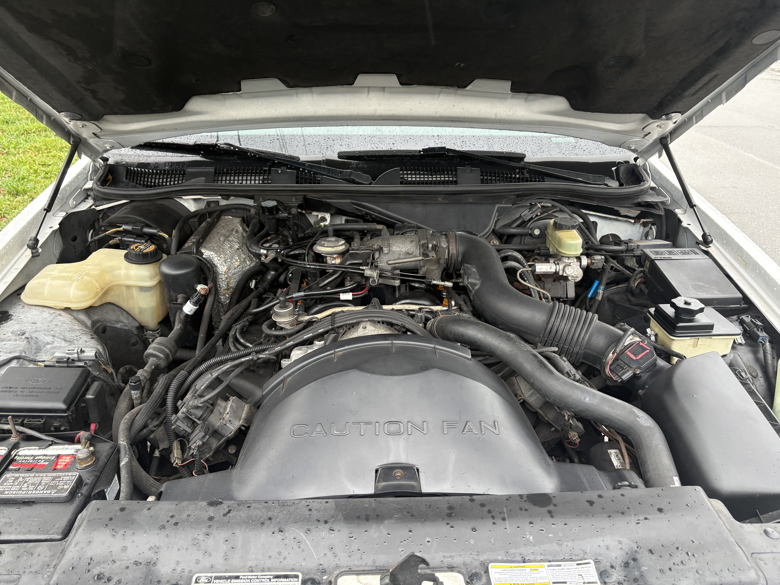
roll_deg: -0.8
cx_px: 390
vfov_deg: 53.1
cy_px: 292
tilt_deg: -28.9
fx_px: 586
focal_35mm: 26
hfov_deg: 67.3
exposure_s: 1/167
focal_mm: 5.96
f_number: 1.6
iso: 80
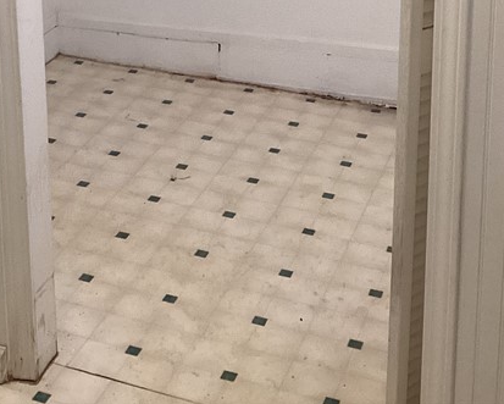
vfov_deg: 19.4
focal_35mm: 75
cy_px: -60
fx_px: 1120
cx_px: 123
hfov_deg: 25.1
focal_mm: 3.3
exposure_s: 1/60
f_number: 2.4
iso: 200
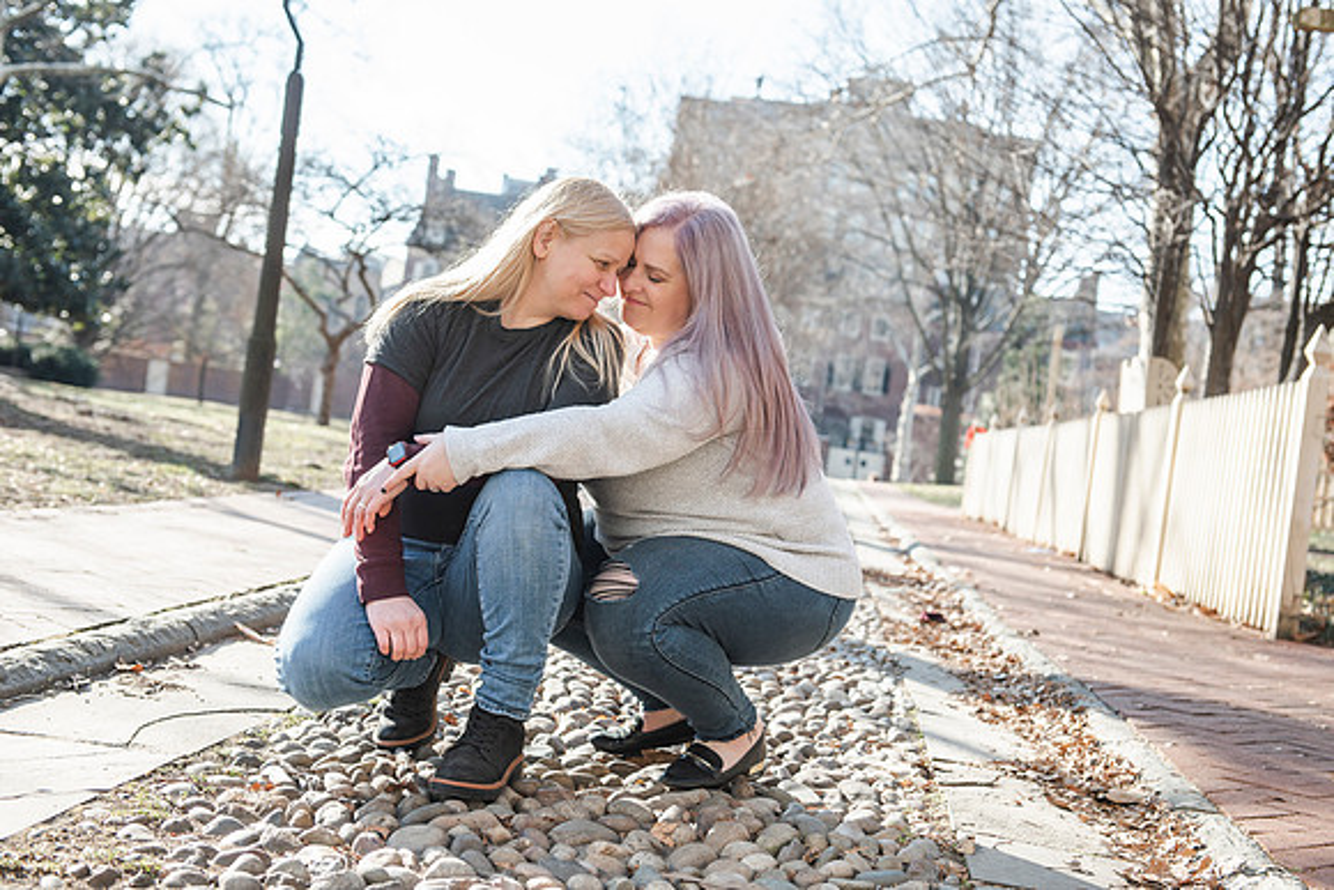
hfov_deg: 38.7
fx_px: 1896
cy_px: 416
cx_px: 711
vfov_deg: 26.4
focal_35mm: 51
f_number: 4
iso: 400
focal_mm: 48
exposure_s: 1/1000
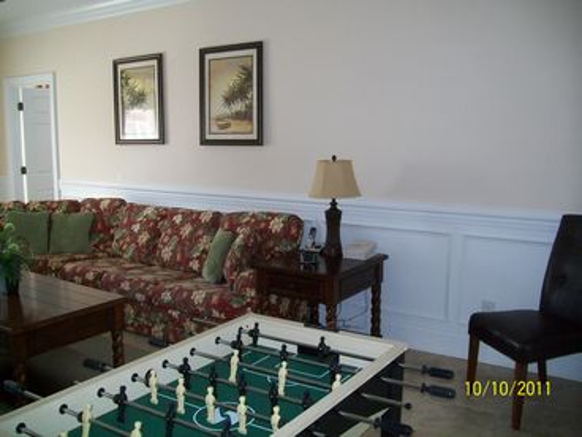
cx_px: 291
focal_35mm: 34
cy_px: 218
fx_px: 572
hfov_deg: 54.0
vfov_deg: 41.8
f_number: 2.7
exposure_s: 1/60
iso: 160
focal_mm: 6.1
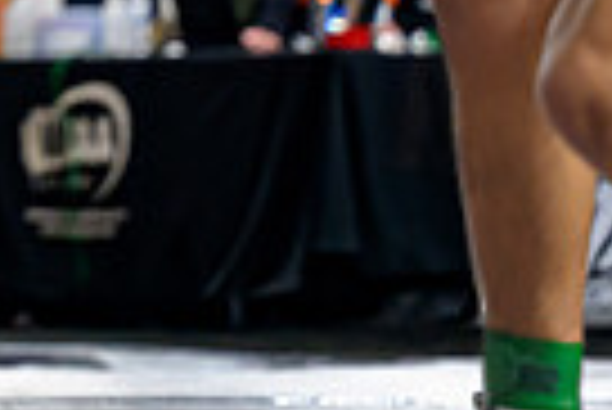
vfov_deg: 3.0
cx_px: -313
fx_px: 7777
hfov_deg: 4.5
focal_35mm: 457
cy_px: -379
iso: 3200
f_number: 2.8
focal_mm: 101
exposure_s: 1/640
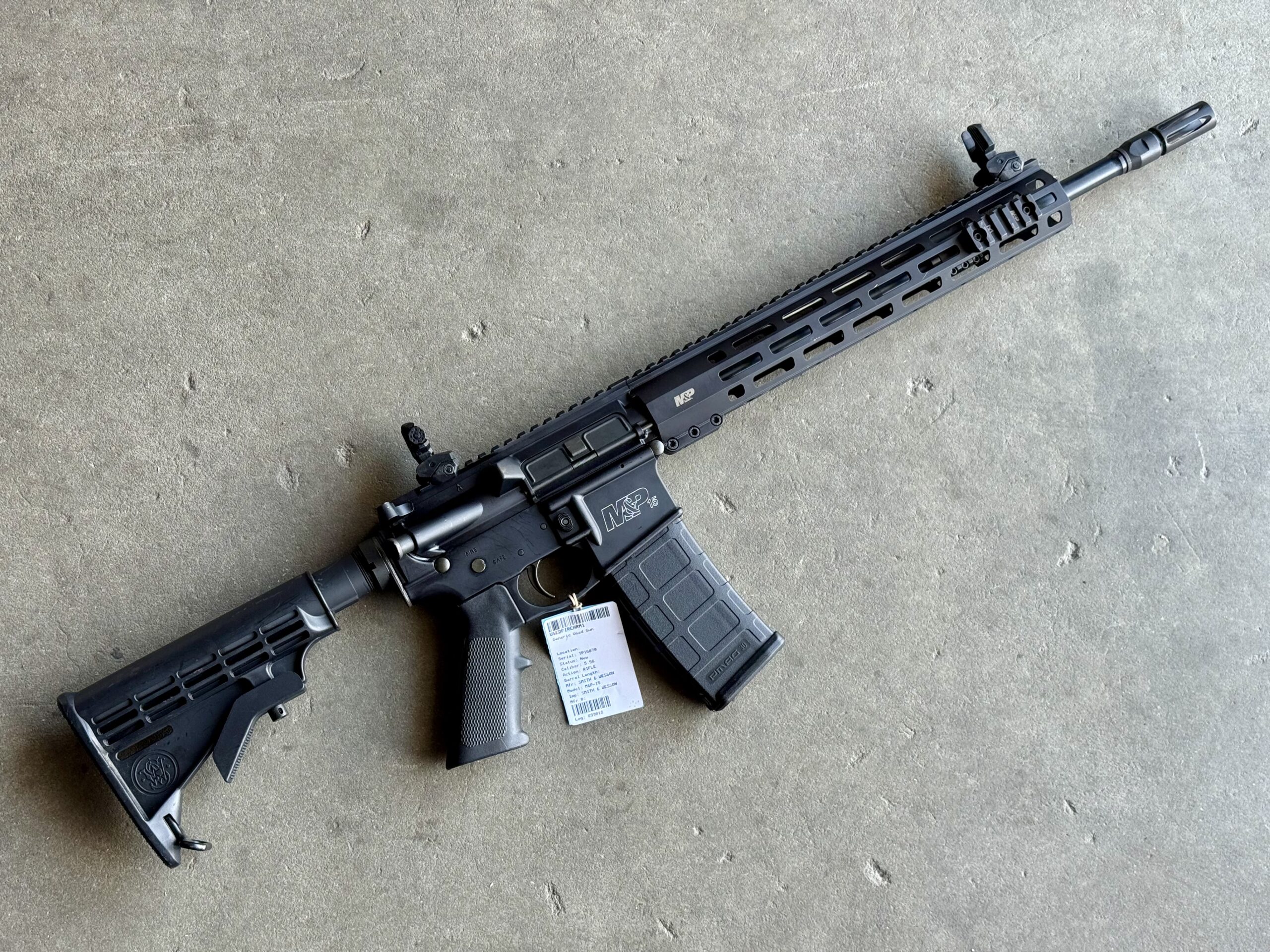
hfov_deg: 39.7
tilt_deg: -77.9
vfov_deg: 30.3
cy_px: 476
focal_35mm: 48
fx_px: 1761
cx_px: 635
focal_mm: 6.76
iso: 80
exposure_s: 1/170
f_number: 1.78
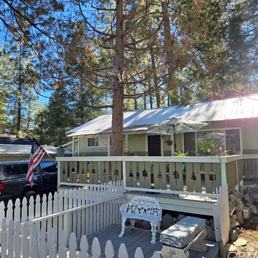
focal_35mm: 28
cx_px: 123
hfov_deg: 57.3
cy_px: 131
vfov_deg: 57.3
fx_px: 236
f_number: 1.8
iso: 25
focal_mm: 5.4
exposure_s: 1/703
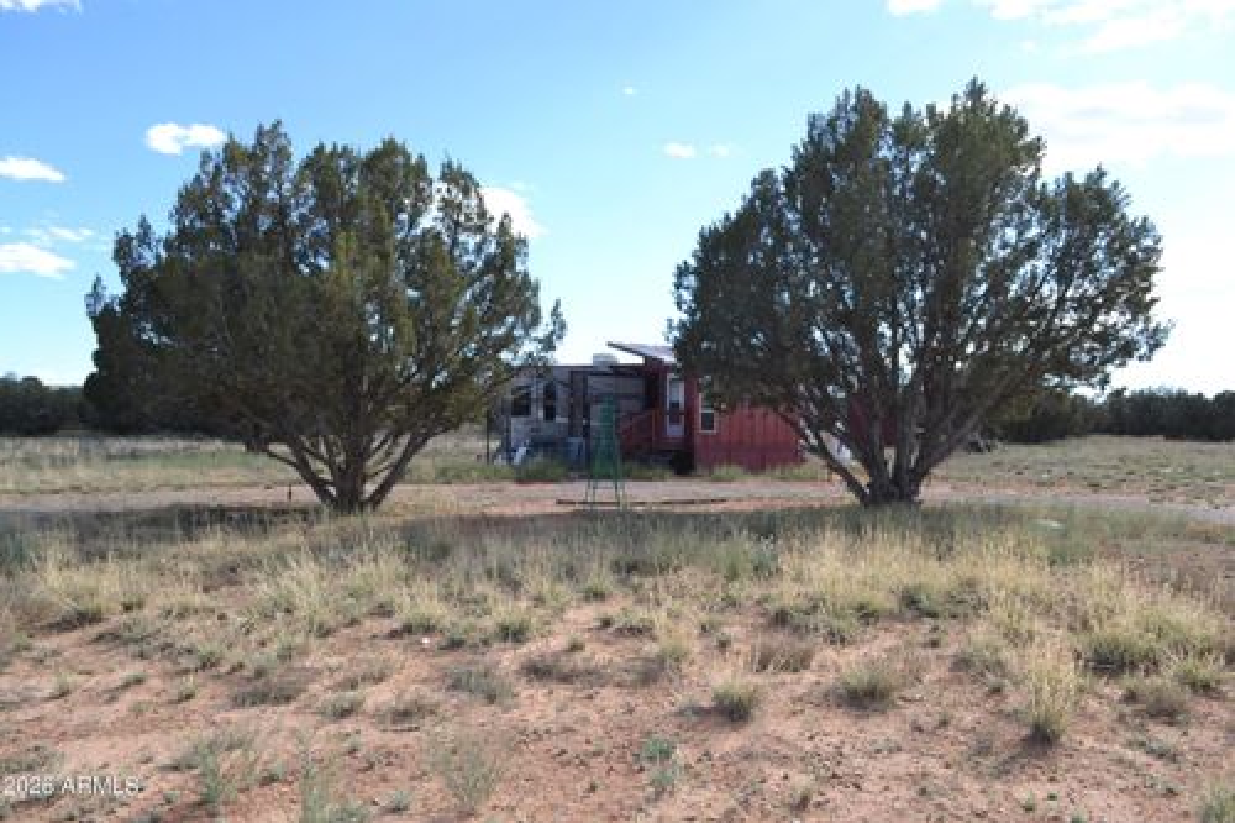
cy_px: 412
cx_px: 618
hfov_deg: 67.4
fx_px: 926
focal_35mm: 27
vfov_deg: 47.9
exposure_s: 1/200
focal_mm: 18
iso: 100
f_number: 6.3
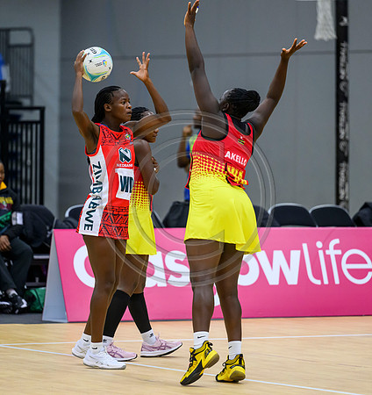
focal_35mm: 262
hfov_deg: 6.5
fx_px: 3290
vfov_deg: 6.9
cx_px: 151
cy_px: 198
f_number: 3.2
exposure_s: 1/1000
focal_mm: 200
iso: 4000
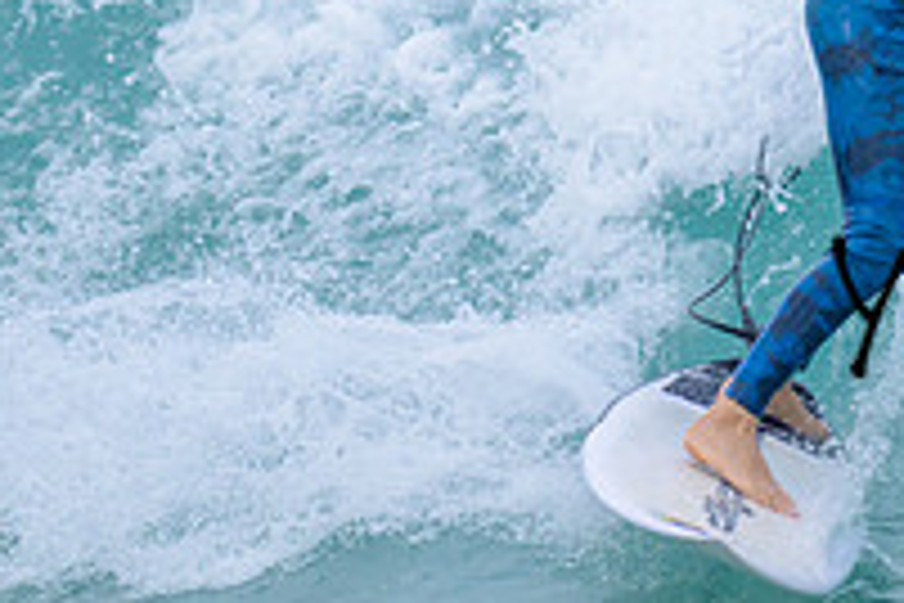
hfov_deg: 0.7
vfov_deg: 0.4
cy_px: 119
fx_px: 79646
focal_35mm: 3172
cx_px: 1319
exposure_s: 1/2000
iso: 640
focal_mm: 800
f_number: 6.3
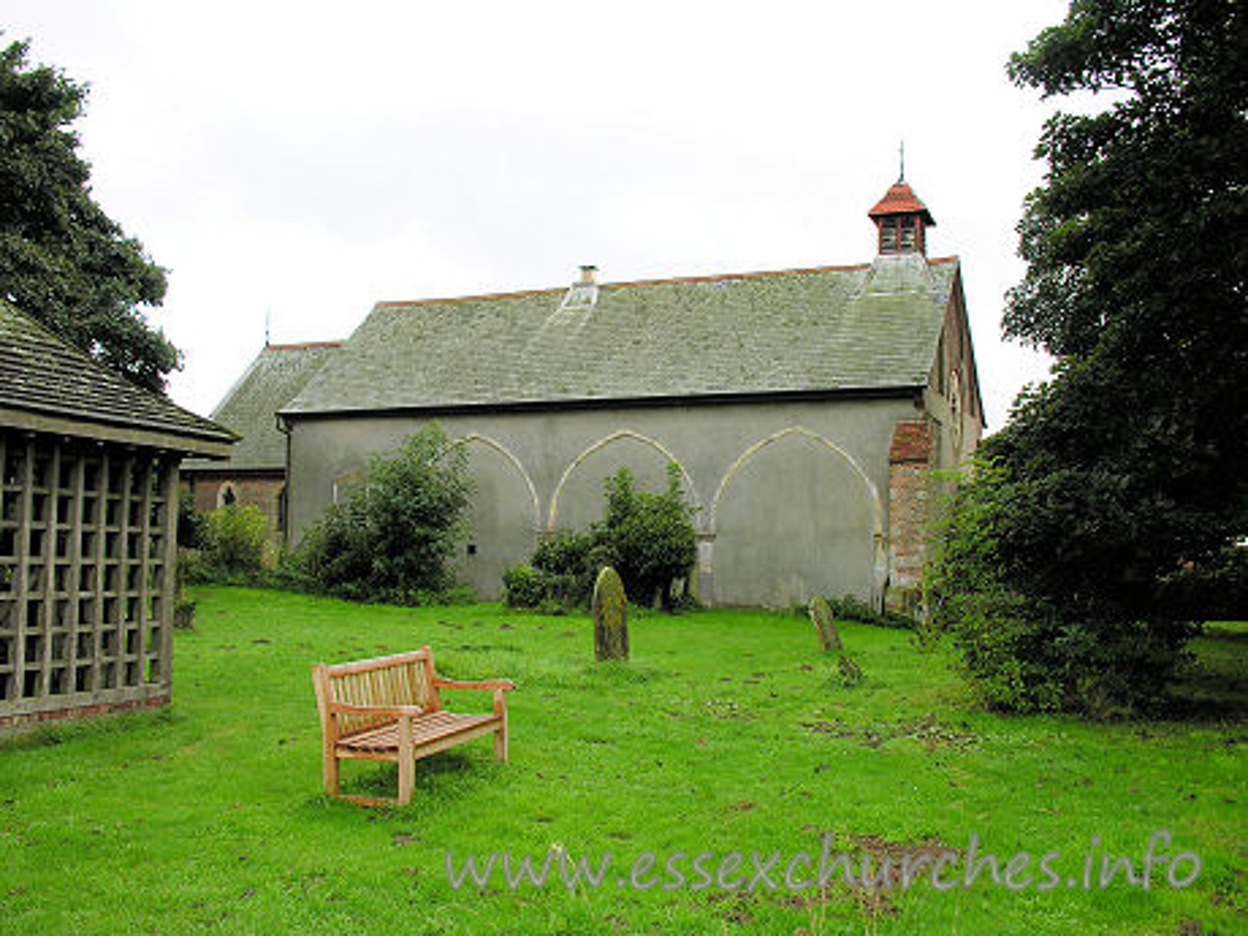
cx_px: 624
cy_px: 468
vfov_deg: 40.7
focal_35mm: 35
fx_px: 1262
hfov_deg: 52.6
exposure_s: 1/107
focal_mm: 8.9
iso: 50
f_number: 4
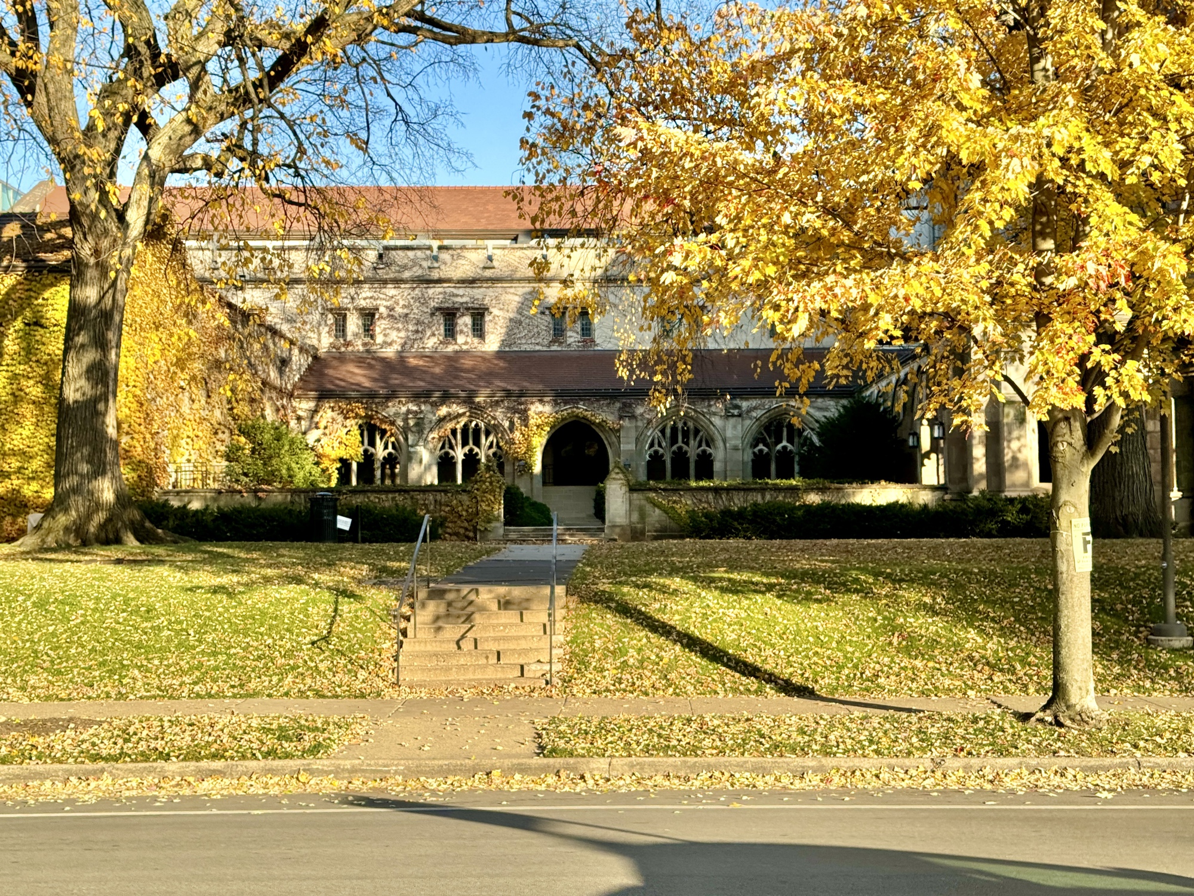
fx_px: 1656
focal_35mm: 48
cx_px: 597
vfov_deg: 30.3
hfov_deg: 39.7
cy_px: 448
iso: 64
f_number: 1.78
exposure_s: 1/1076
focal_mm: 6.86
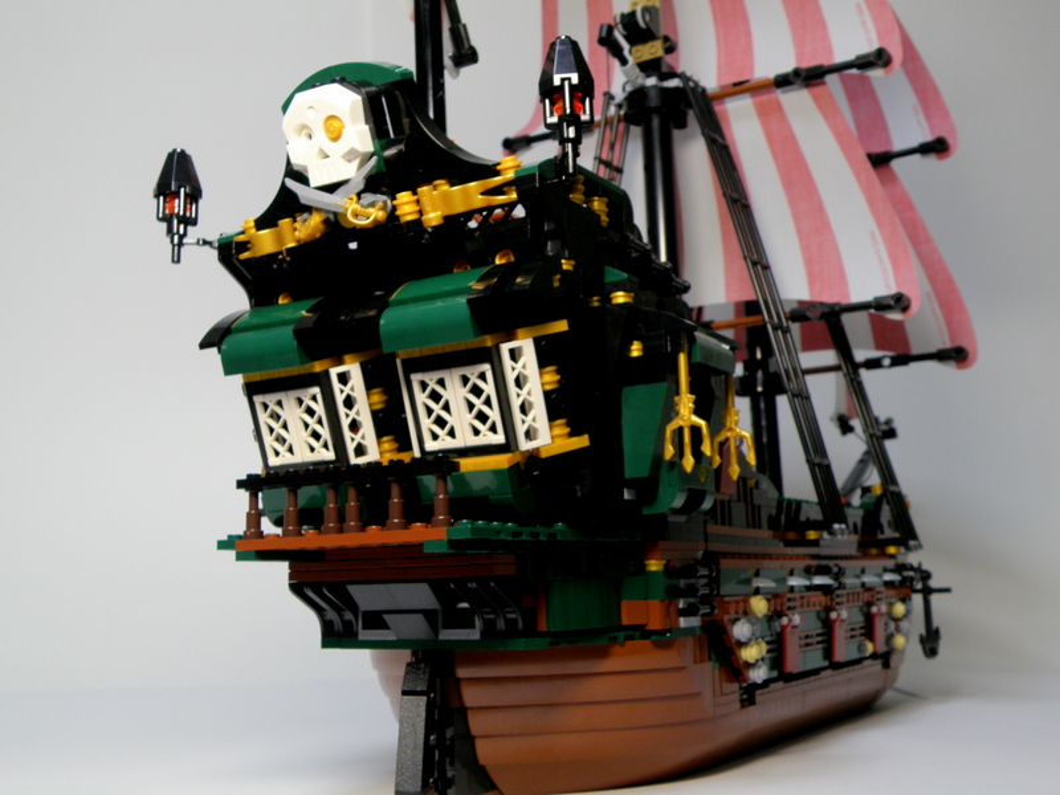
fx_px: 1255
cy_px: 398
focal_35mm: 41
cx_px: 530
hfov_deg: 45.8
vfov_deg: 35.1
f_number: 4
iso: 64
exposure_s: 1/15
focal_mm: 7.32
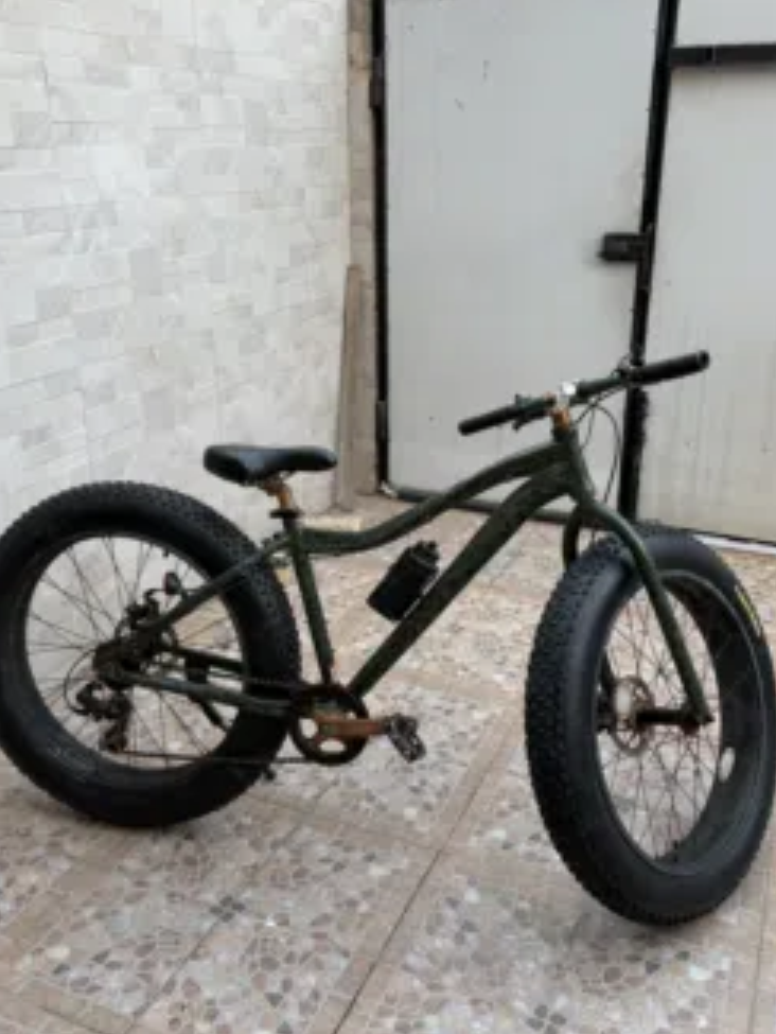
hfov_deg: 44.2
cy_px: 493
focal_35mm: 32
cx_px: 410
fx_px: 956
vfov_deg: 56.8
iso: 100
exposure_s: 1/121
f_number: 1.6
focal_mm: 5.96
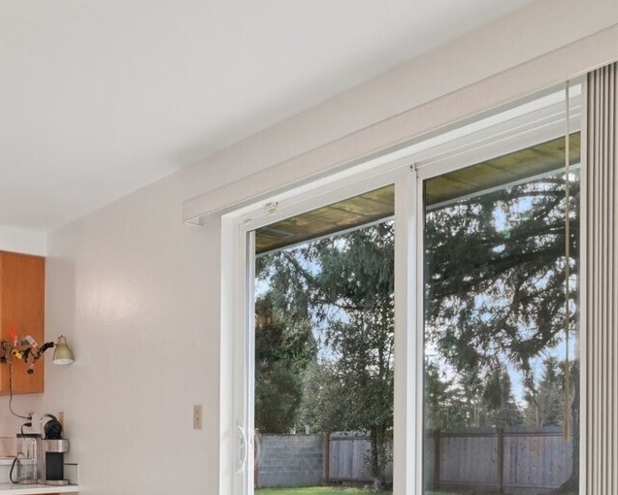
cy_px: 445
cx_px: 99
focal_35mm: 40
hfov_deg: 43.1
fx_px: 732
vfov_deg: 35.2
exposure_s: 1/160
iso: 1600
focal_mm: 16
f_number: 8
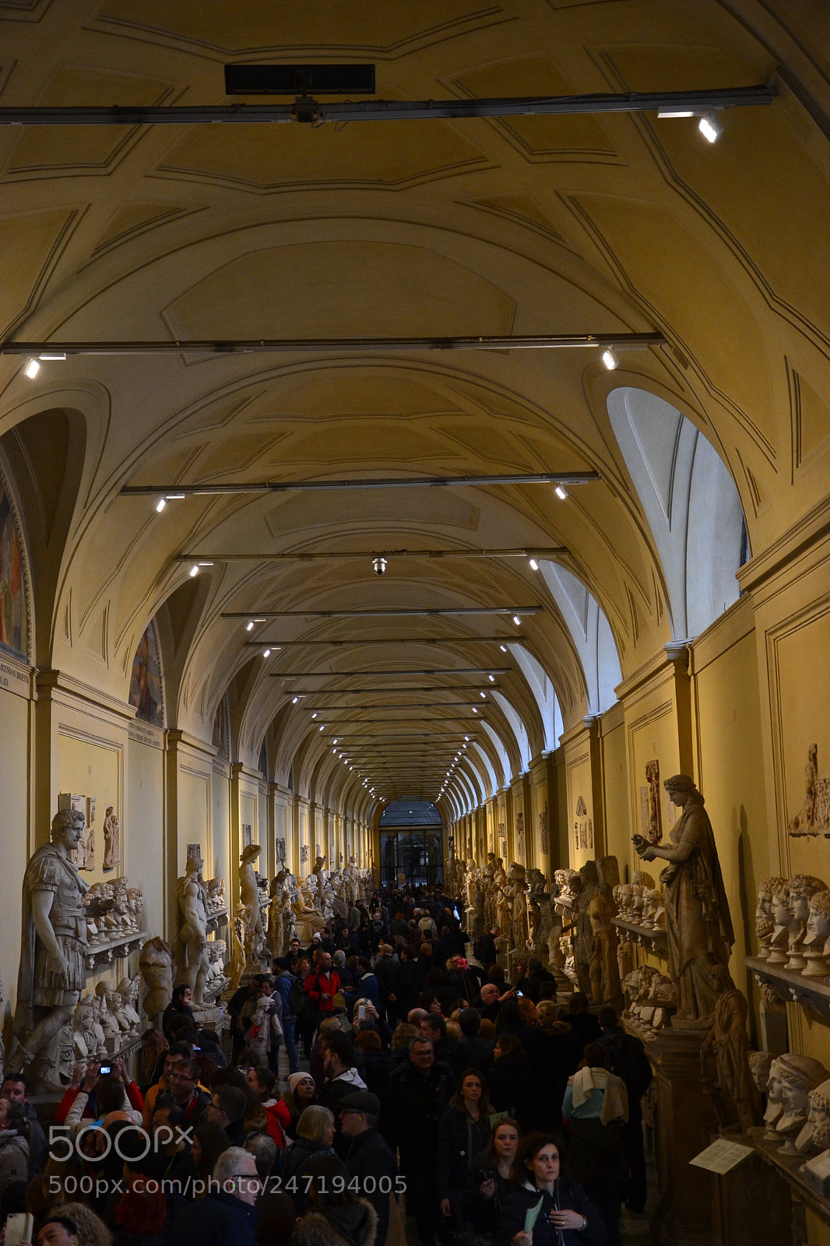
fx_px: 1557
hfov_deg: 29.9
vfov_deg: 43.6
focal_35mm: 45
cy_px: 623
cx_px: 415
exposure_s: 1/50
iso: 800
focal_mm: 30
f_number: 4.2
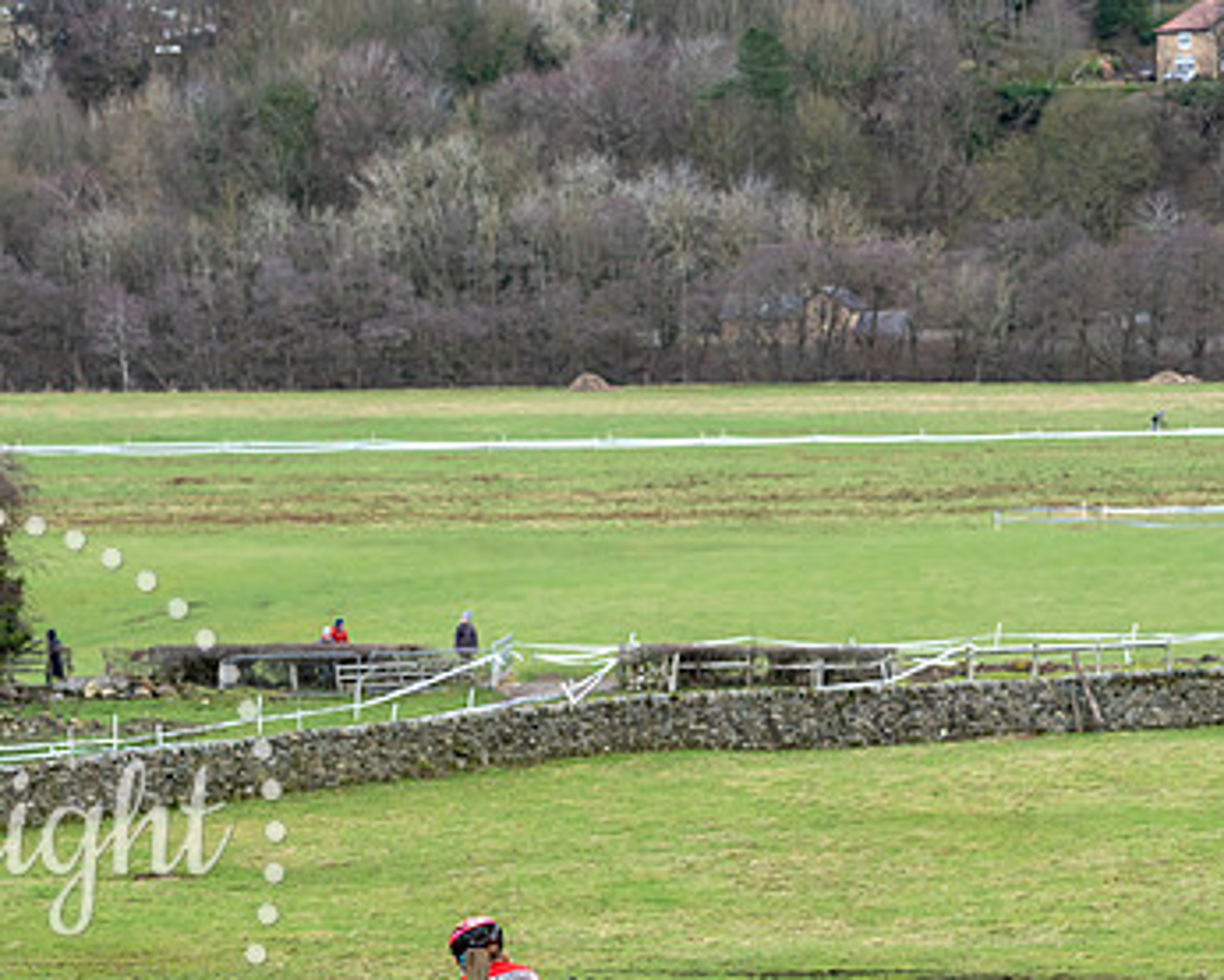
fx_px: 4022
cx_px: 502
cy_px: 656
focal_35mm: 111
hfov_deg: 17.3
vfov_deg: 13.9
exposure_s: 1/1000
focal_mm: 68
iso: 1250
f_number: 3.5
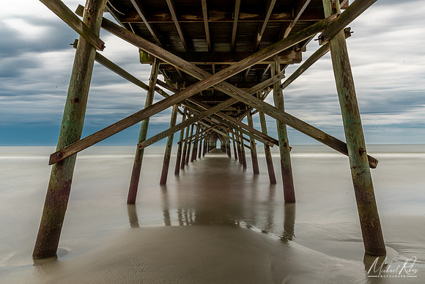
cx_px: 212
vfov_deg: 46.4
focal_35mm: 28
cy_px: 142
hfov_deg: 65.5
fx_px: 331
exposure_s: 20
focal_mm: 28
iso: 64
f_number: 16
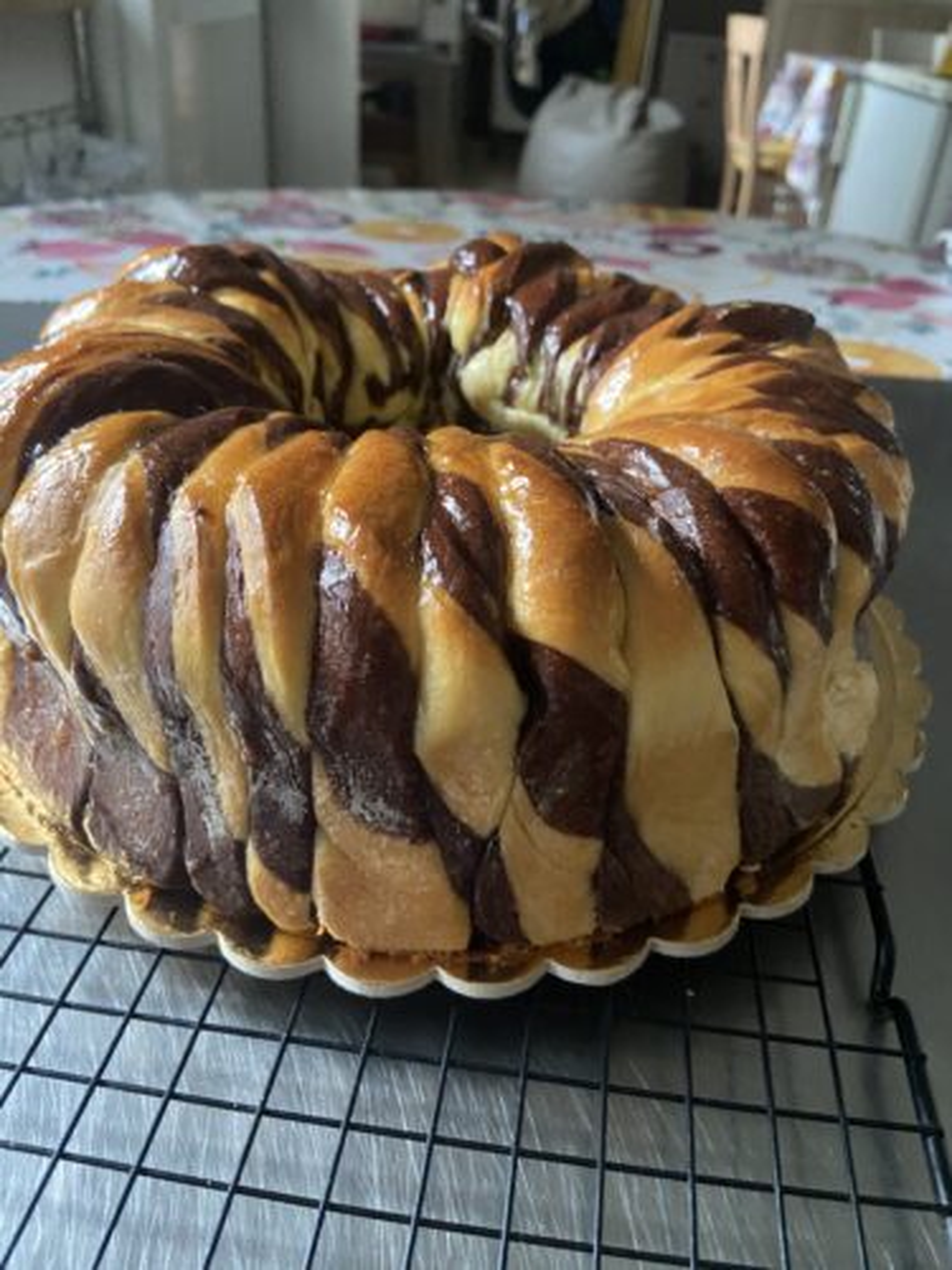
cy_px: 635
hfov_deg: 53.1
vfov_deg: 67.3
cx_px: 476
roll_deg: -3.2
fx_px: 953
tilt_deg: -32.0
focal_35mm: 26
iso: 640
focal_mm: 4.25
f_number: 1.8
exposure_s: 1/34
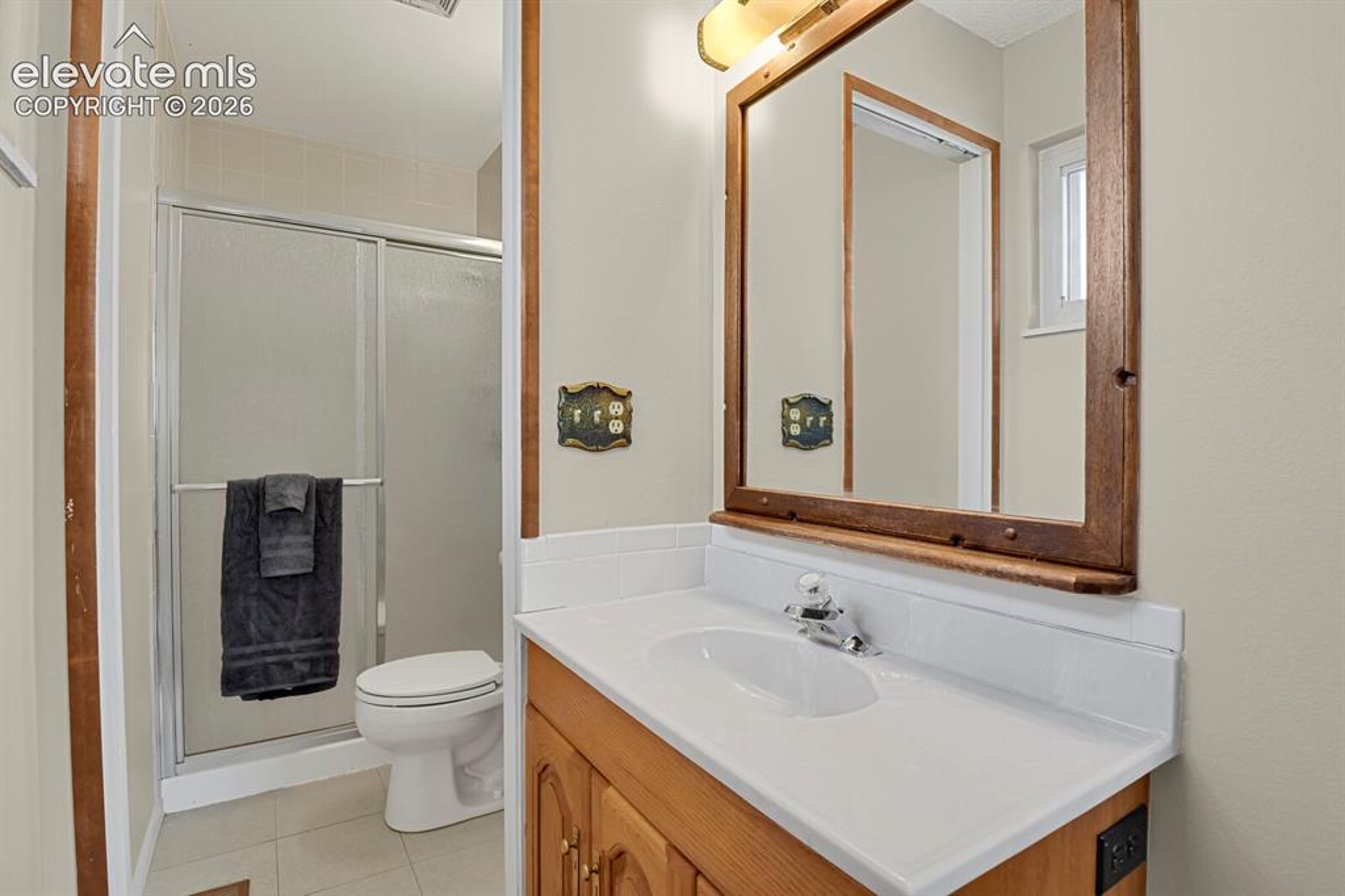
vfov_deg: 70.4
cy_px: 448
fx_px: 635
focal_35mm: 17
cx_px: 672
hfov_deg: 93.3
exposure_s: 1/20
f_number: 8
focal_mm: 17
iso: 11400
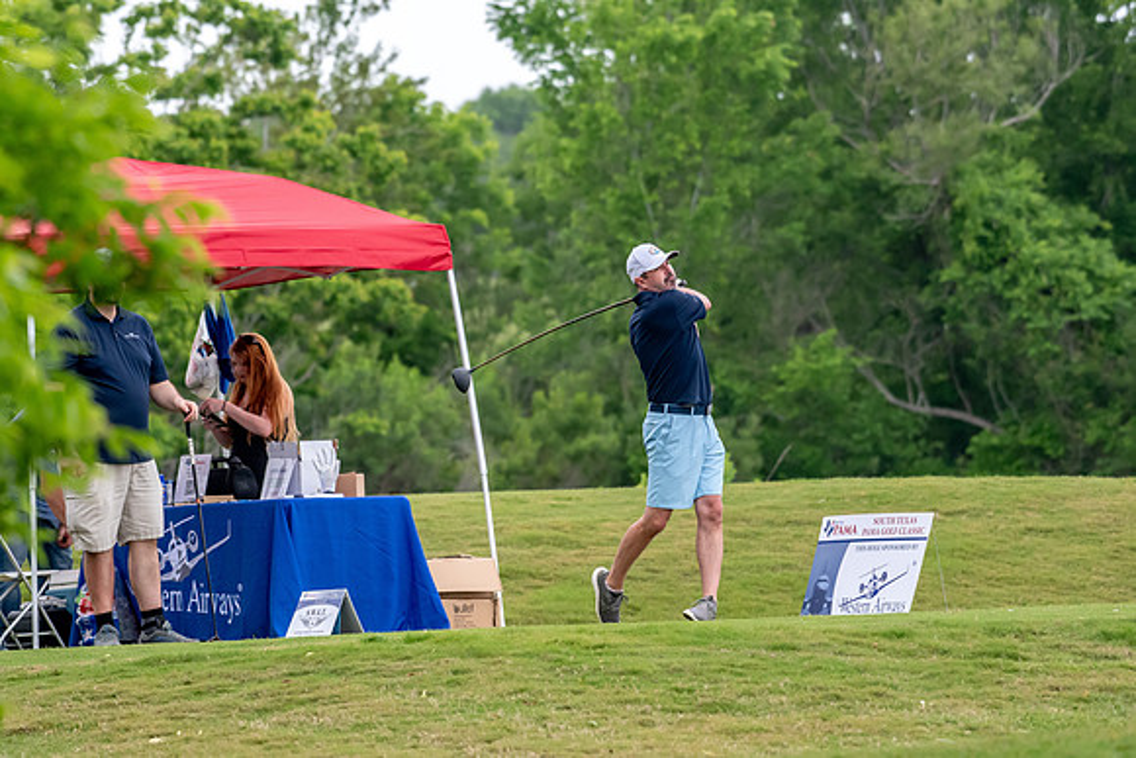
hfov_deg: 5.1
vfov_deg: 3.4
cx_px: 568
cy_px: 379
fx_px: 12782
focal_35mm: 405
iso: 1600
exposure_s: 1/2000
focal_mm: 270
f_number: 5.6
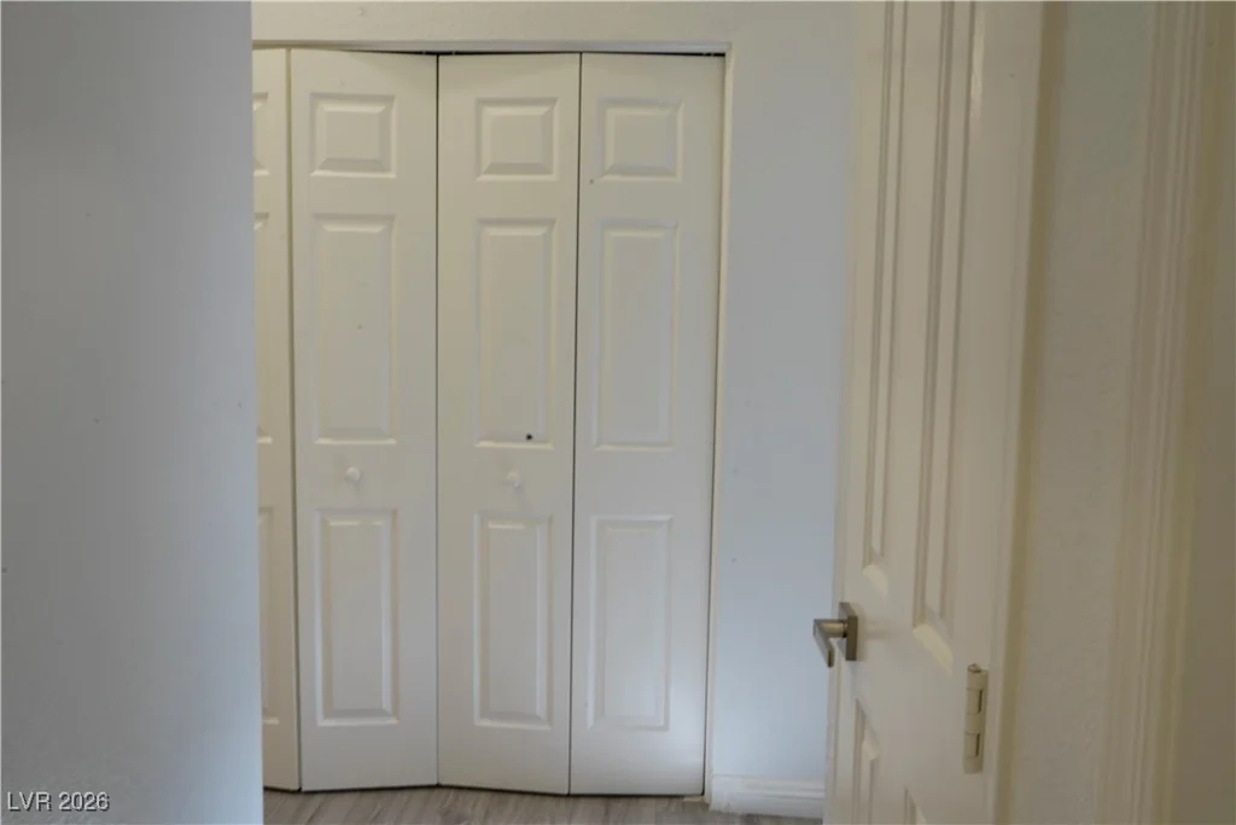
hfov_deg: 65.5
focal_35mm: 28
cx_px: 618
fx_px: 961
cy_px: 412
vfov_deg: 46.4
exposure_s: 1/8
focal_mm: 28
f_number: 22
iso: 2500
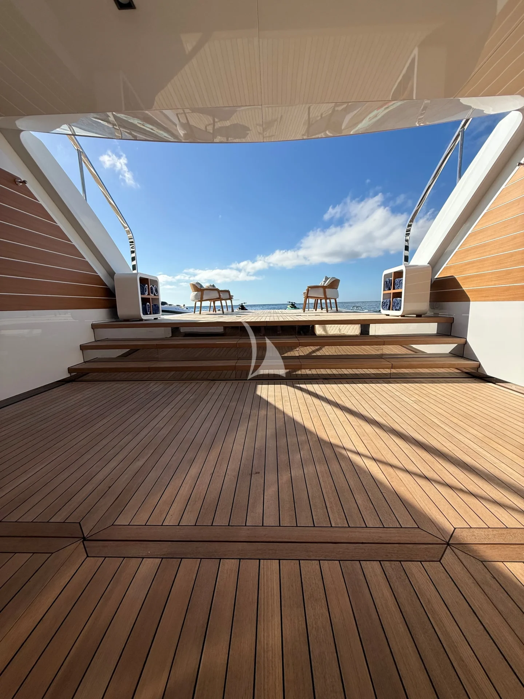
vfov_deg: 102.1
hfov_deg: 85.7
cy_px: 350
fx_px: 283
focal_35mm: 14
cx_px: 262
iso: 50
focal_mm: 2.22
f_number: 2.2
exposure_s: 1/3125
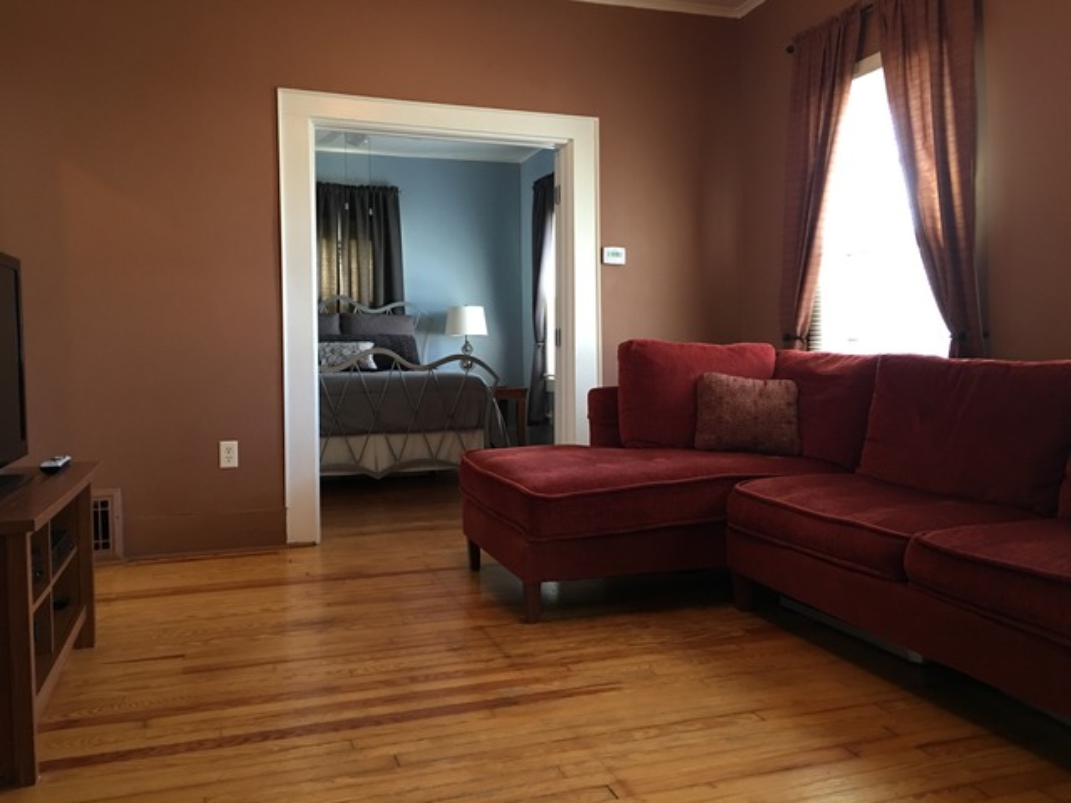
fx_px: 897
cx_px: 536
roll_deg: +0.5
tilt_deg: -2.9
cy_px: 402
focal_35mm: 29
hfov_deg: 61.7
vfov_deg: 48.2
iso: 64
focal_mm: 4.15
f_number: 2.2
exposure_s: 1/15
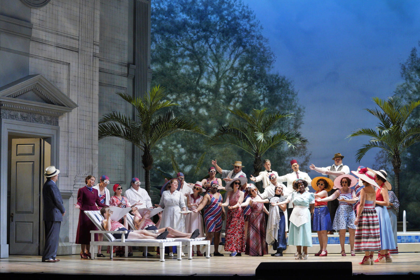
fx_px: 817
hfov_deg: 28.8
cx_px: 210
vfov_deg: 19.5
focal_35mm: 70
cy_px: 140
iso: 4000
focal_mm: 70
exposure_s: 1/640
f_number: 5.6
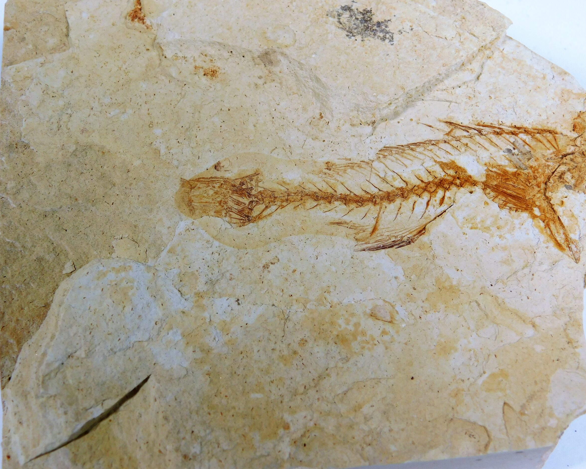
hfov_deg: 34.7
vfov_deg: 28.1
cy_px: 232
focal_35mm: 54
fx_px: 937
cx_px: 303
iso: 125
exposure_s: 1/200
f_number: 3.8
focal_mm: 9
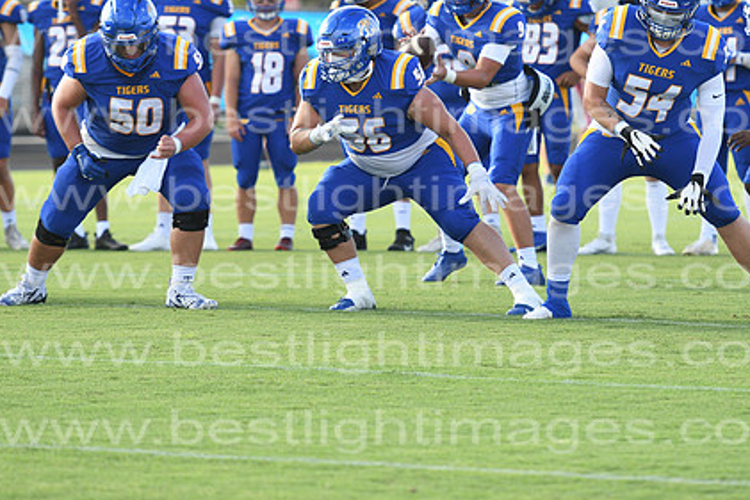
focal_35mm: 351
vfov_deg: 3.9
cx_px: 404
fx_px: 7315
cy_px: 159
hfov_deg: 5.9
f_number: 4
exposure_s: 1/640
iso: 200
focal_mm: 170
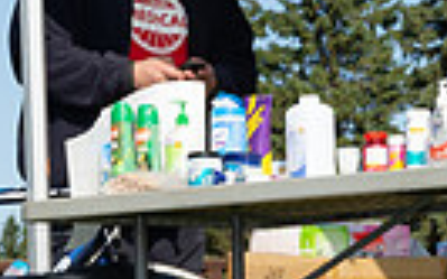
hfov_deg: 7.8
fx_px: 3130
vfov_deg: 5.1
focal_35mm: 257
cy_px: 109
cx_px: 877
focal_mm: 58
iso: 250
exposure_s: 1/200
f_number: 16
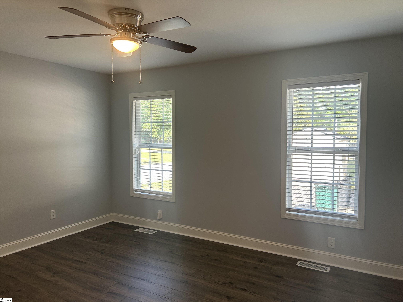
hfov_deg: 67.3
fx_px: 303
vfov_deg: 53.1
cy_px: 151
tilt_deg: -2.0
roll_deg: +0.8
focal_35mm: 26
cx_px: 202
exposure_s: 1/120
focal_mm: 5.7
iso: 80
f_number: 1.5
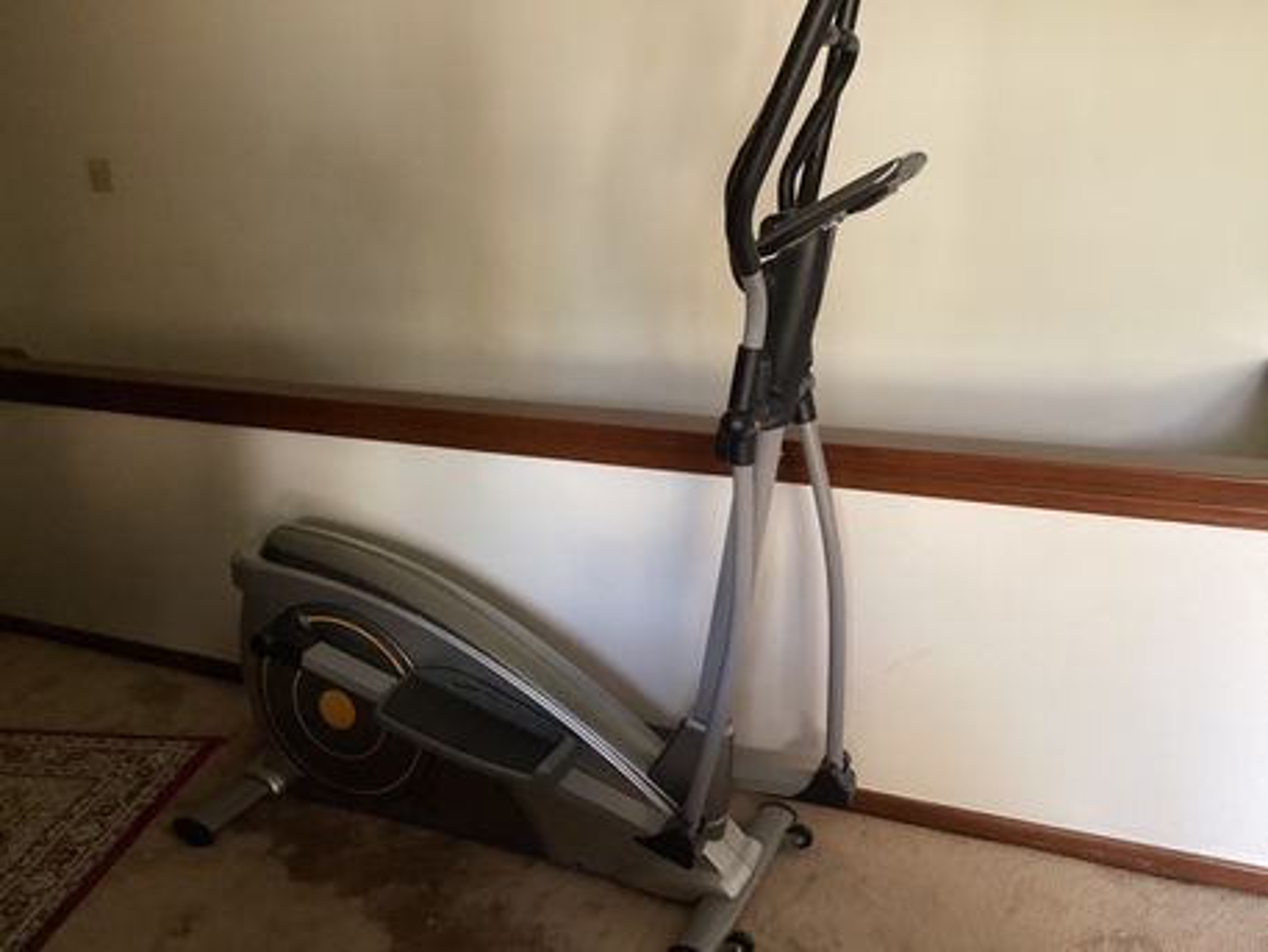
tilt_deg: -17.7
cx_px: 634
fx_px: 1136
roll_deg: -0.1
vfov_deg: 45.5
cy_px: 476
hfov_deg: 58.3
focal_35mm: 31
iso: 200
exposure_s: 1/60
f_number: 2.4
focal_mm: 3.3
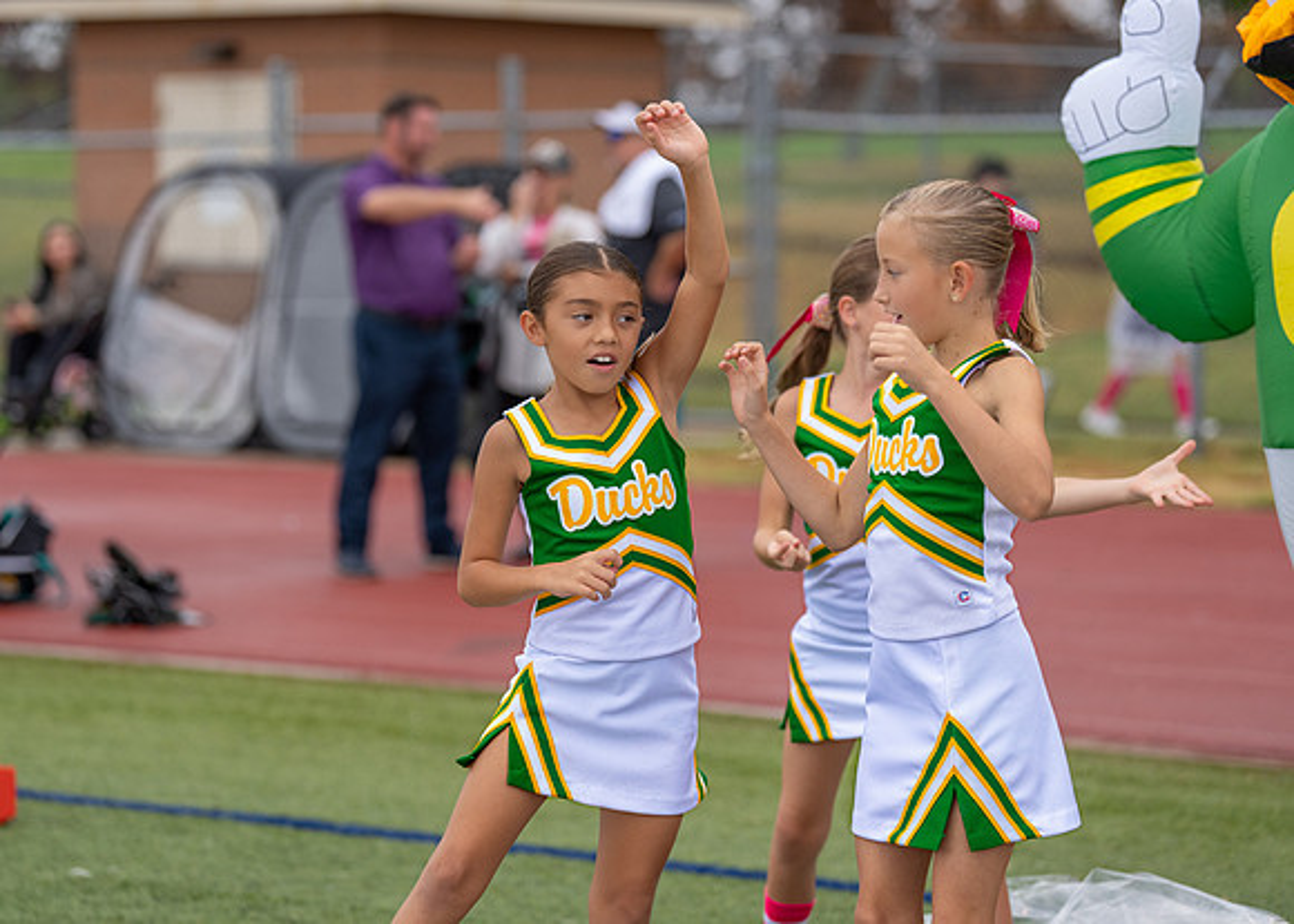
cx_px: 601
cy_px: 462
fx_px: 4427
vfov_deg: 11.9
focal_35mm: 121
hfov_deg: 16.6
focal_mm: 115
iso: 500
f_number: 2.8
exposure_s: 1/1250
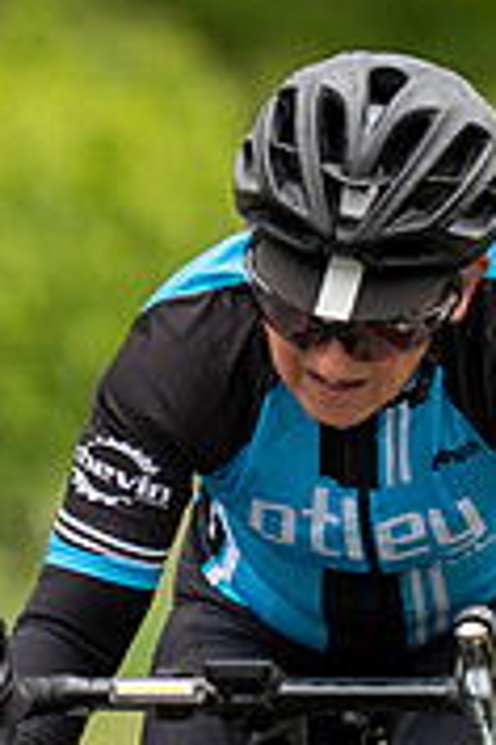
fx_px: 24695
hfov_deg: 1.2
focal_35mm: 1195
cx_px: 382
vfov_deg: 1.7
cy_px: 345
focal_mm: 200
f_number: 3.5
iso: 500
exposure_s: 1/1000
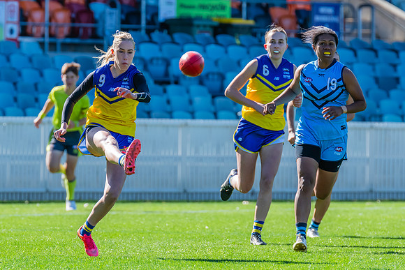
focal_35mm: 615
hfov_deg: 3.4
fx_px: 6915
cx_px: 163
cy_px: 148
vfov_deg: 2.2
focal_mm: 420
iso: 800
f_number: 6.3
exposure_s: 1/1250
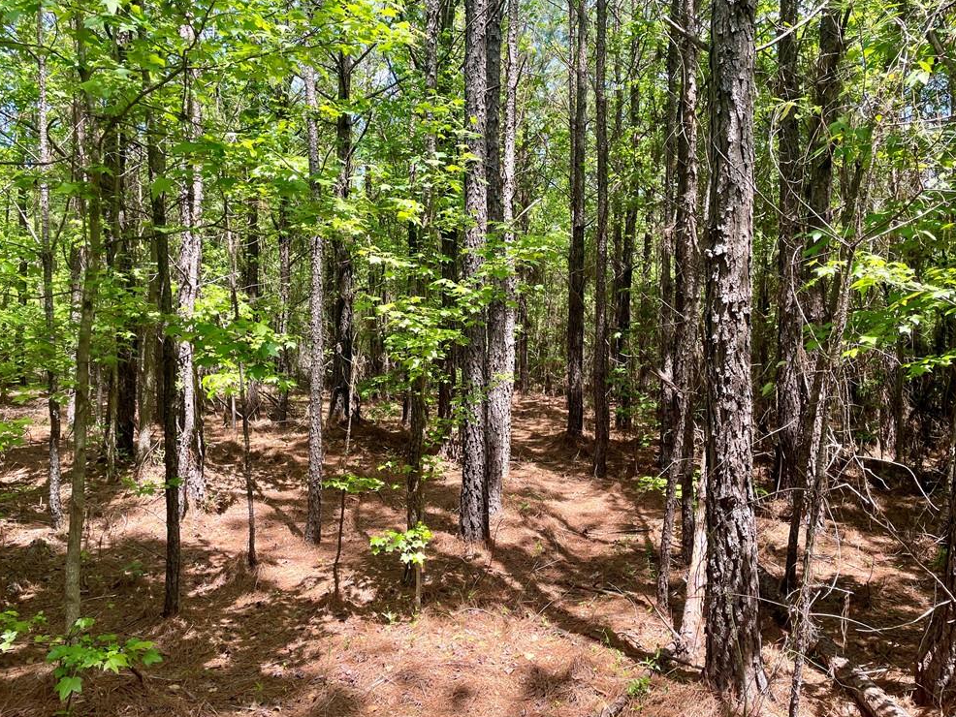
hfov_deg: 65.3
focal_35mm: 27
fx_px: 746
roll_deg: +0.7
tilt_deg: +0.6
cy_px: 354
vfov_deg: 51.4
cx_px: 484
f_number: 1.6
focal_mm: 4.2
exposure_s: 1/399
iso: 32
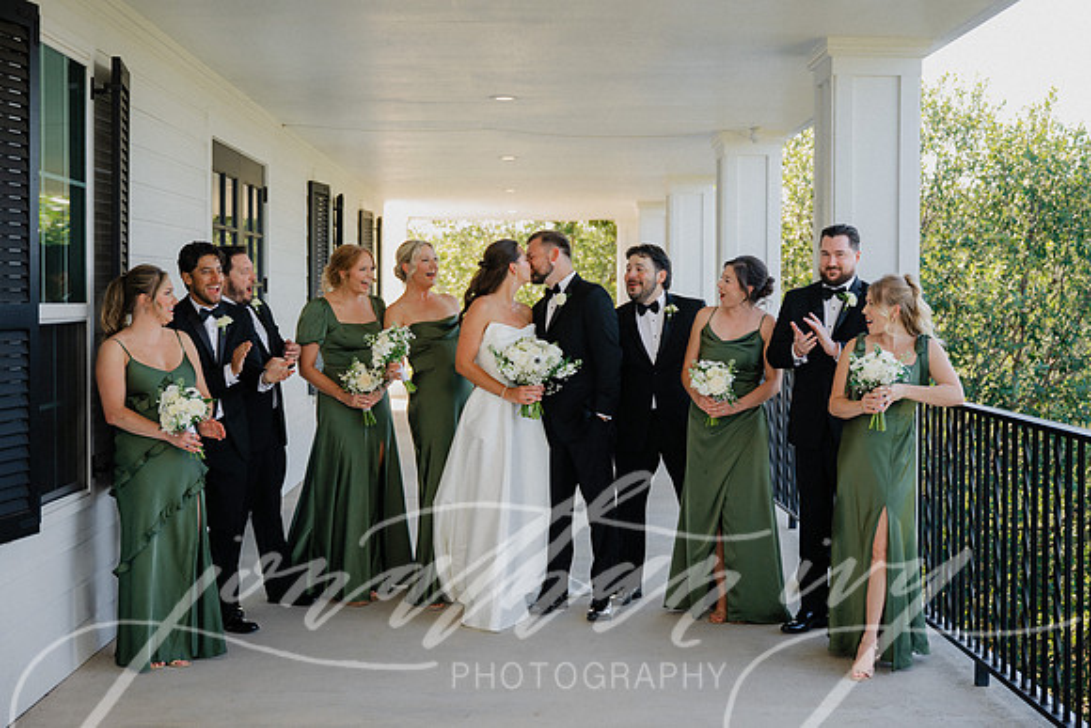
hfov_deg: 43.4
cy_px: 346
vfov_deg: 29.8
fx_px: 1370
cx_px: 573
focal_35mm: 45
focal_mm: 43
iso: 320
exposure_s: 1/400
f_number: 2.8
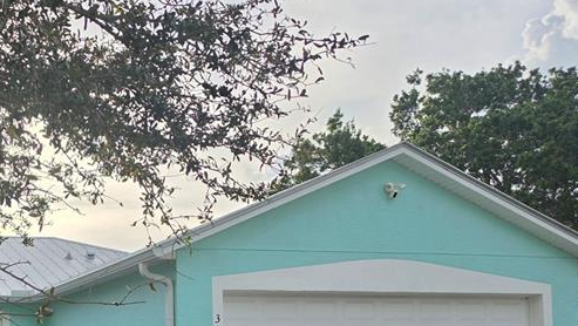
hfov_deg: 36.0
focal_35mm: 52
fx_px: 797
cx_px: 4
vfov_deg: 22.0
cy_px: 351
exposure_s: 1/7939
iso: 50
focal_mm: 6.5
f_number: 1.4
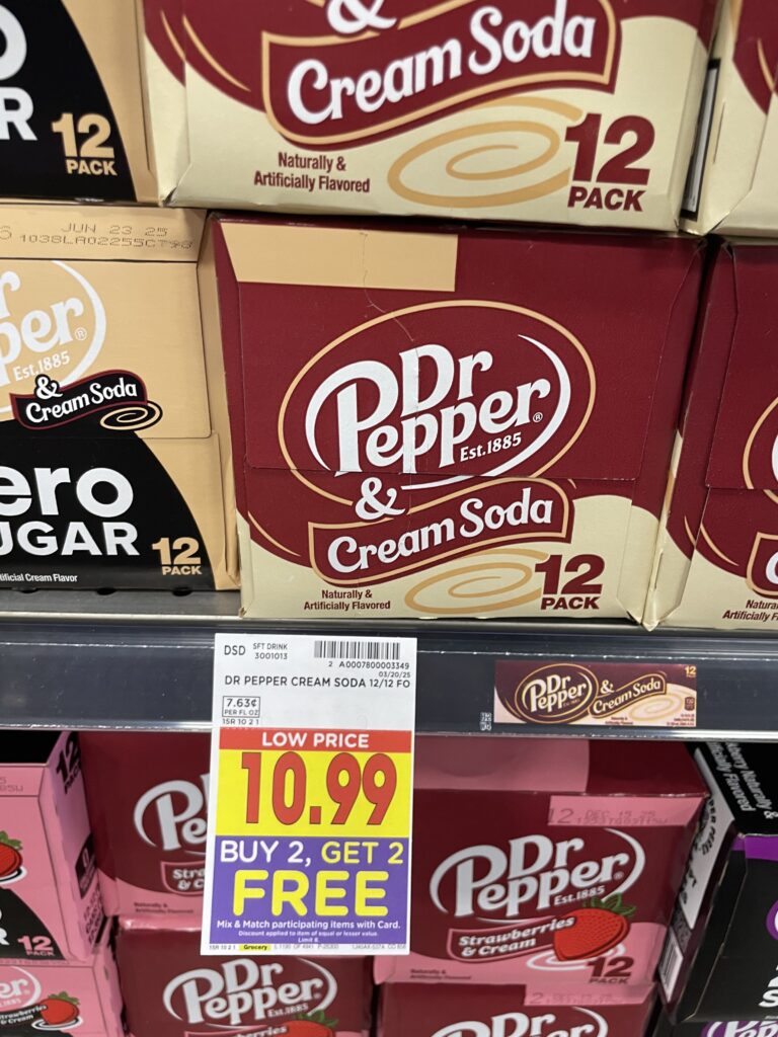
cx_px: 389
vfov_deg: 67.3
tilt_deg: -26.7
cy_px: 518
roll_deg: -2.1
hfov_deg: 53.1
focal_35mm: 26
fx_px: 779
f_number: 1.6
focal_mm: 4.2
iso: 125
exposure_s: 1/56
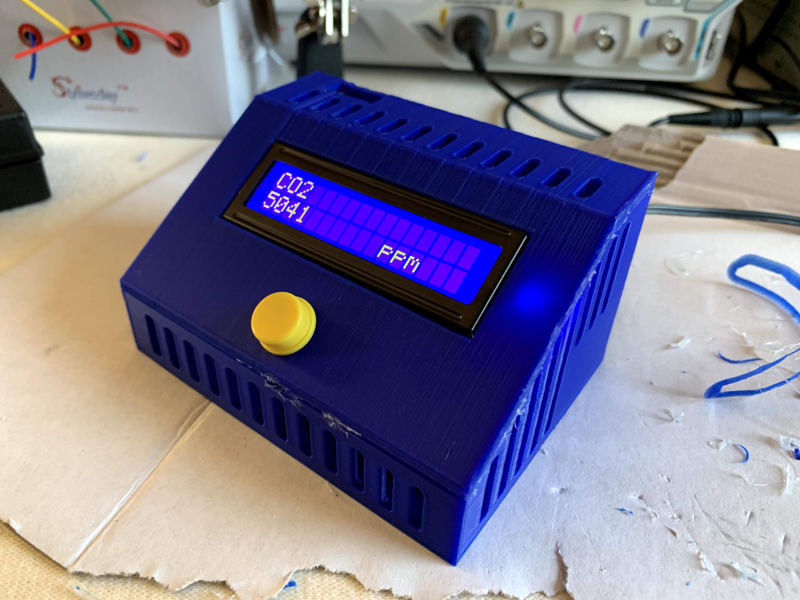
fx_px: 601
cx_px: 400
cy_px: 300
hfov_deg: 67.3
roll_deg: -2.2
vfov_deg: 53.1
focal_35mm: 26
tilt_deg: -35.5
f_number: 1.8
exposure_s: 1/60
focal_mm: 4.25
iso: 125
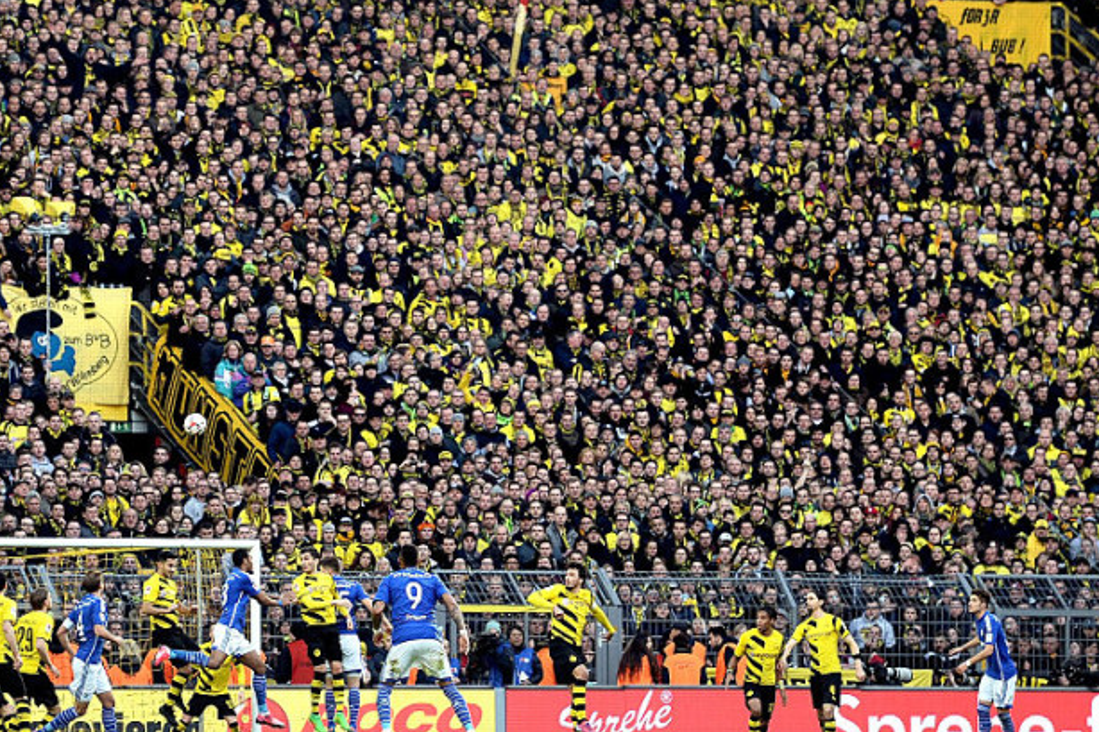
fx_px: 6744
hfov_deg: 9.3
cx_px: 401
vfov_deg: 6.2
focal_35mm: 221
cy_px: 277
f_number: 4
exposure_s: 1/1250
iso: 800
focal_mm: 150
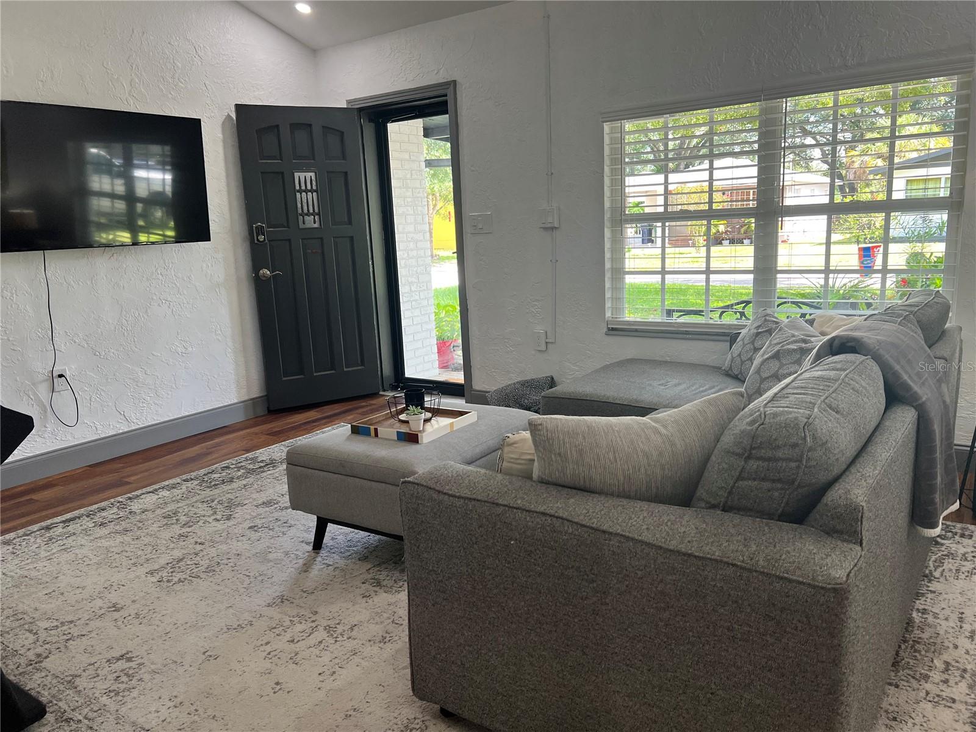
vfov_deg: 53.1
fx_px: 733
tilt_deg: -11.6
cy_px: 366
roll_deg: +2.5
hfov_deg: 67.3
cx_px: 488
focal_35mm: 26
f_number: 1.5
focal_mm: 5.7
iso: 80
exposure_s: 1/120
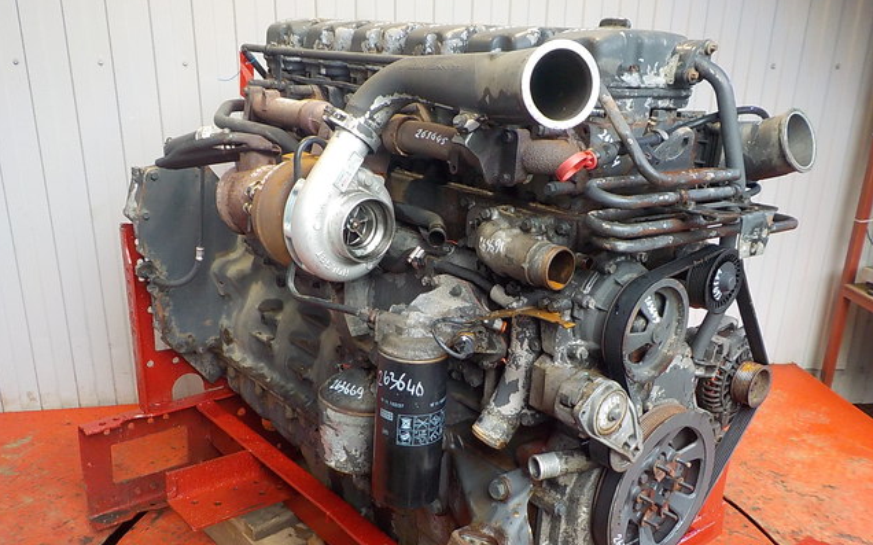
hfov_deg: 59.7
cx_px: 435
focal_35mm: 32
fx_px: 761
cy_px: 303
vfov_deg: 39.3
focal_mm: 4.1
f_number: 3.3
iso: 220
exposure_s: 1/30
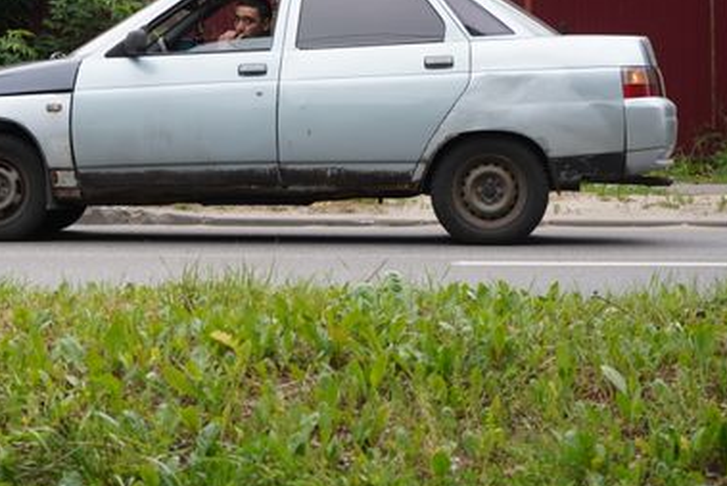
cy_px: 96
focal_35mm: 129
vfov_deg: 10.6
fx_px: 2606
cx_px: 170
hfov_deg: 15.8
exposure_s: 1/160
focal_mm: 70
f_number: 5.6
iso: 500
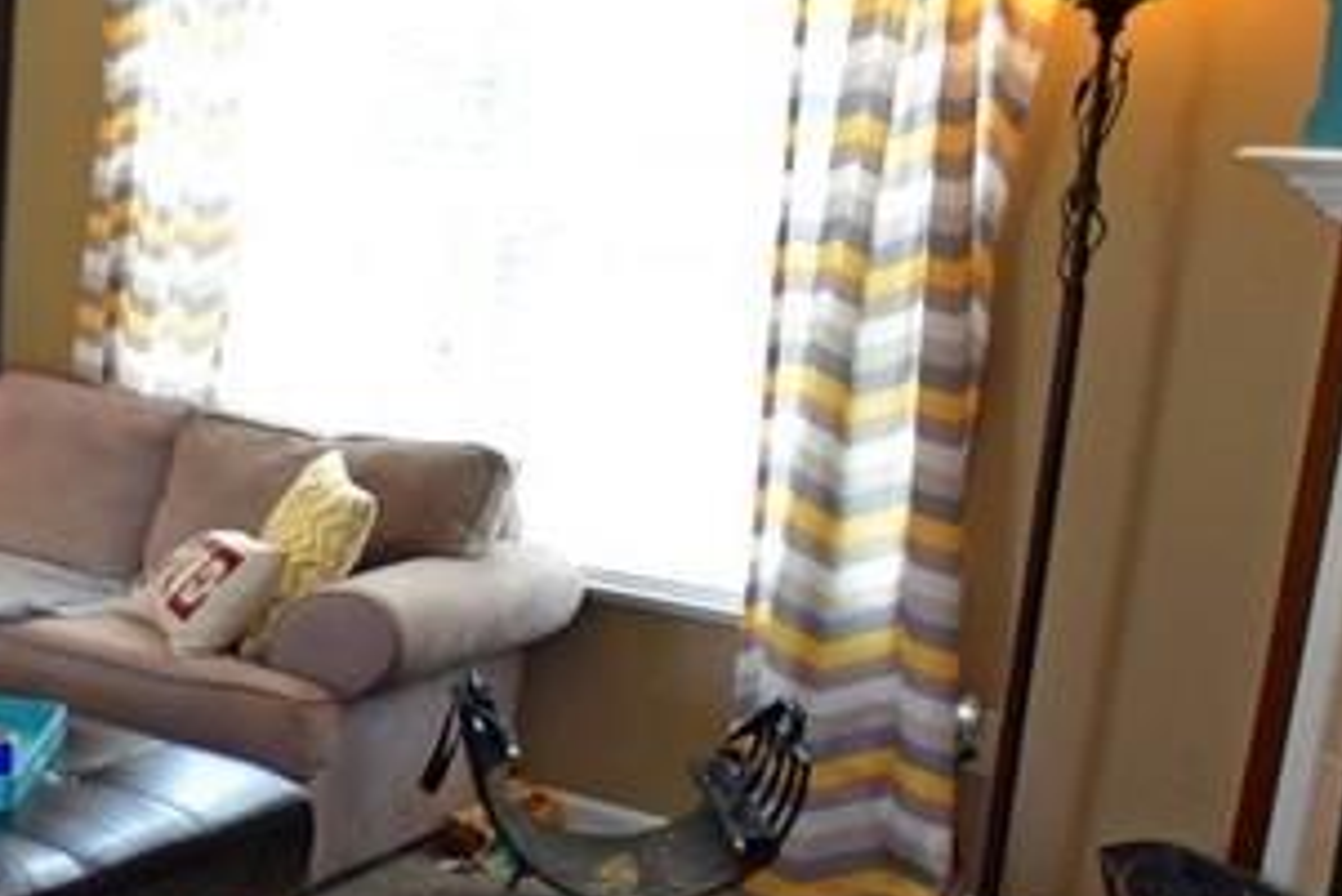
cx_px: -468
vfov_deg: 26.4
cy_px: 553
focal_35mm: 51
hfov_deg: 29.8
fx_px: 1902
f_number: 4
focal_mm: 10
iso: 720
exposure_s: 1/60
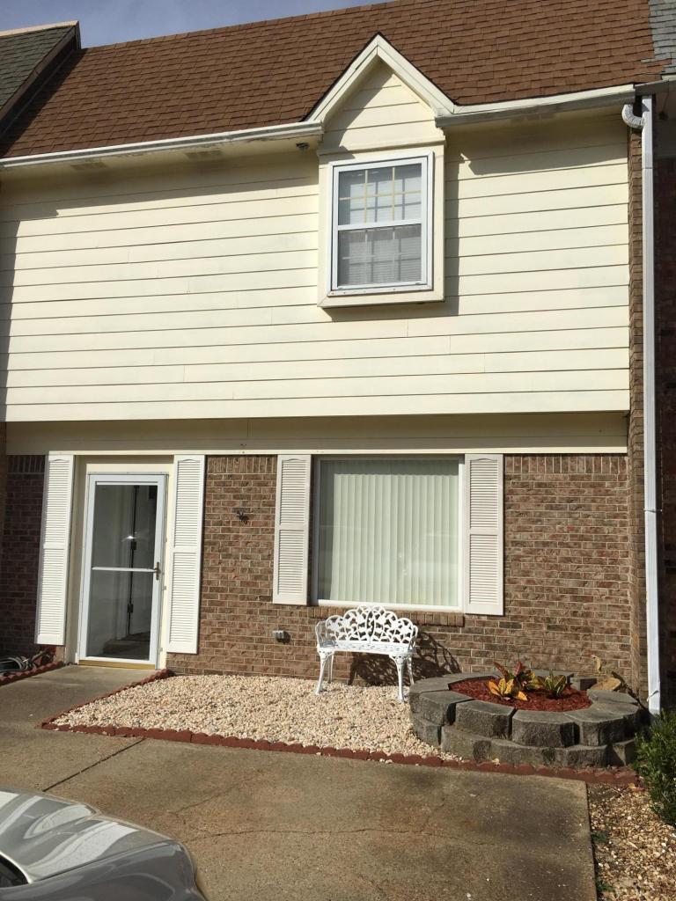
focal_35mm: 29
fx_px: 755
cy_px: 450
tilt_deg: +5.8
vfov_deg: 61.7
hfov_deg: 48.2
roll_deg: -2.5
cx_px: 338
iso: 25
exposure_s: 1/4274
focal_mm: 4.15
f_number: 2.2
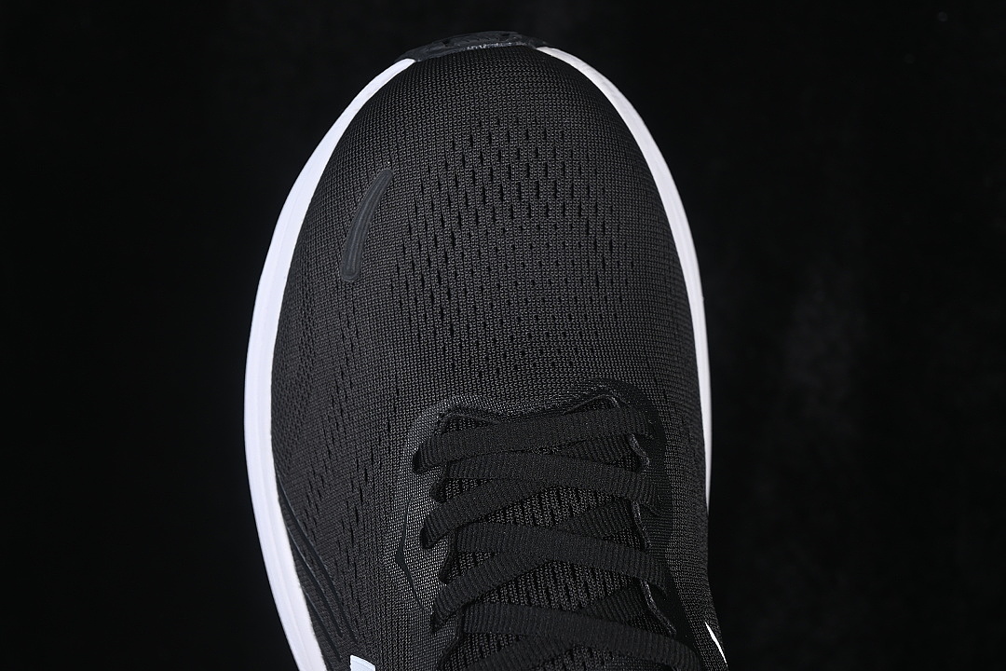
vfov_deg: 18.2
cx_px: 503
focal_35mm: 75
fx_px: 2096
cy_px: 336
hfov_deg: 27.0
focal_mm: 50
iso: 160
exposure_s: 1/60
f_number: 6.3
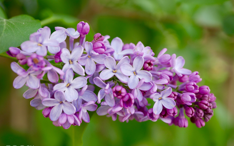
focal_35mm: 54
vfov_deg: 24.0
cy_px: 79
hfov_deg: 37.5
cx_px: 116
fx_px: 344
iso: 200
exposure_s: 1/320
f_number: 2.5
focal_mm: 25
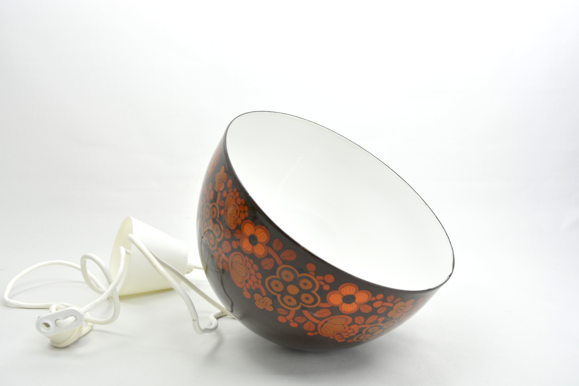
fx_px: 555
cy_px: 193
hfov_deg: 55.1
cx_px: 290
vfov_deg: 38.4
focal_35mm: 34
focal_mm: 23
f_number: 8
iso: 400
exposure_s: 1/4
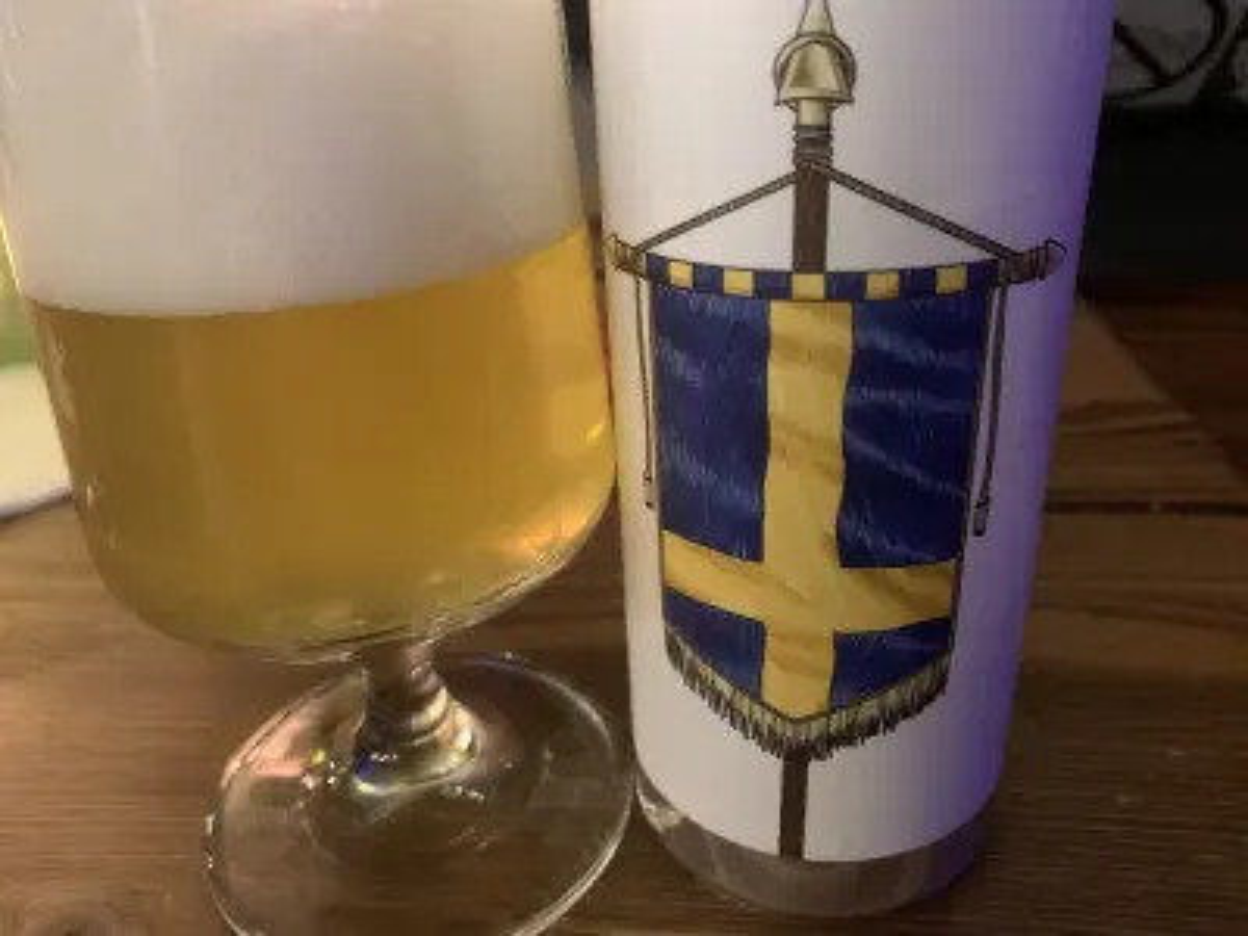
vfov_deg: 53.1
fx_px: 937
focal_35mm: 26
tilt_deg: -26.8
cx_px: 624
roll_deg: +3.5
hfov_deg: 67.3
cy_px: 468
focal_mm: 4.25
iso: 640
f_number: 1.8
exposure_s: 1/25
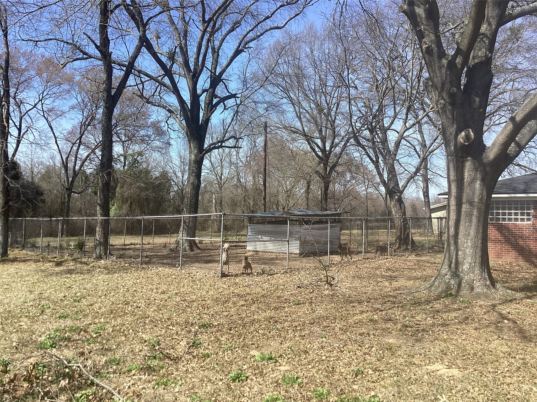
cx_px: 268
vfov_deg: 45.4
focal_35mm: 31
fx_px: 481
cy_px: 201
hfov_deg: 58.4
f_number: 2.4
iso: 25
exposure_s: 1/895
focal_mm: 3.3
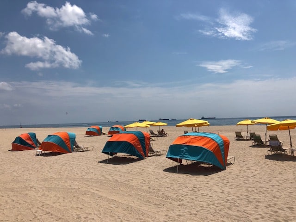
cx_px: 148
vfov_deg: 49.7
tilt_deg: +2.9
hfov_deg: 63.4
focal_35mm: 28
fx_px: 239
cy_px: 111
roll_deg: +2.4
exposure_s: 1/6024
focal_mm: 4
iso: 20
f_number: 1.8
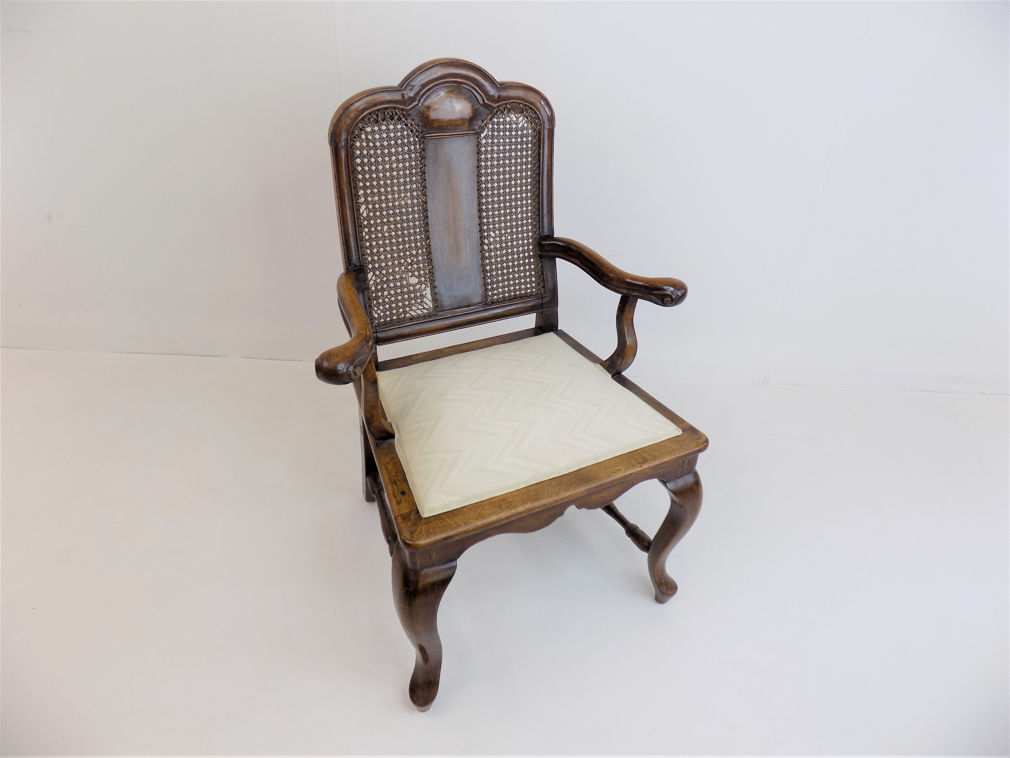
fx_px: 671
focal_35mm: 23
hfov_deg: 73.9
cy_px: 379
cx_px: 505
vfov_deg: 58.9
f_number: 3.1
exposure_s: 1/80
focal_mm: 4
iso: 80
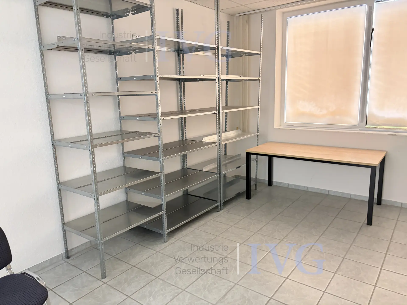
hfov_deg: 67.3
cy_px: 152
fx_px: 306
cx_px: 204
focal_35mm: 26
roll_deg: +0.2
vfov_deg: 53.1
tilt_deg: -10.8
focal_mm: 5.96
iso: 400
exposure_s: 1/33
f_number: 1.6
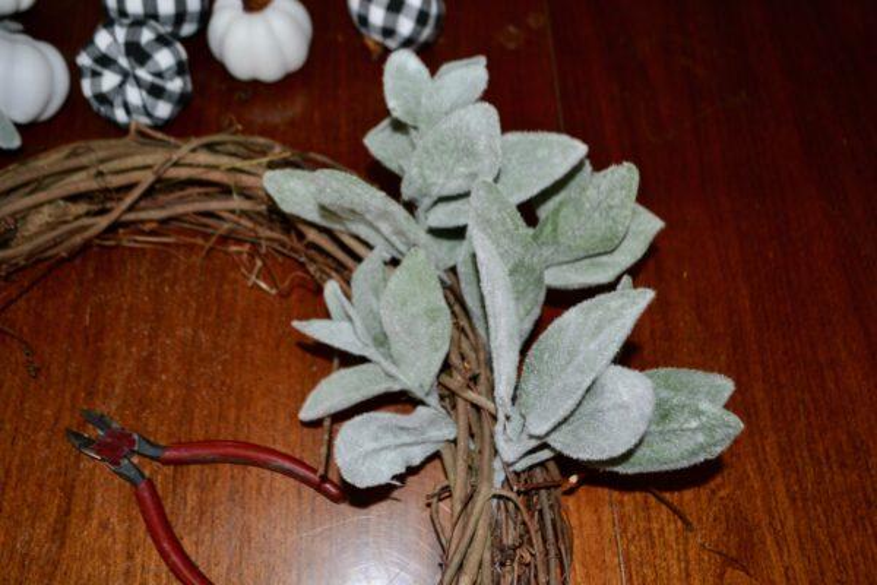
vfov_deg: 40.0
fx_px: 804
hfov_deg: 57.2
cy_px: 292
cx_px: 438
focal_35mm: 33
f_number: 3.8
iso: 500
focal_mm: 22
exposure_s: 1/60
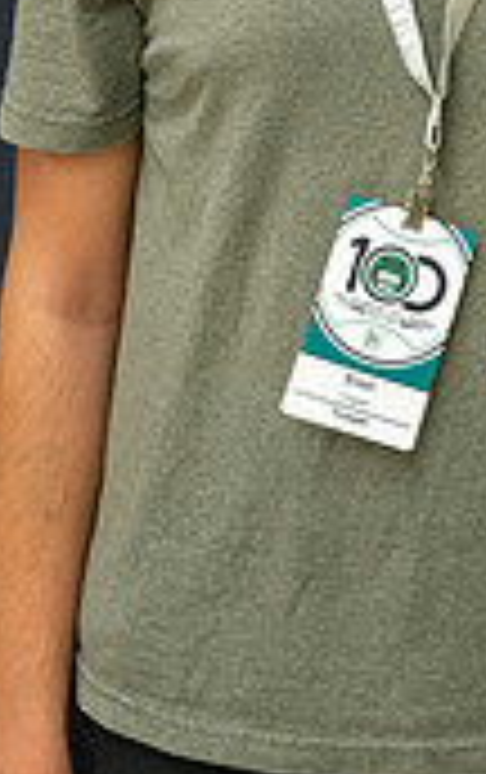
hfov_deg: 11.1
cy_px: -212
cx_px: 459
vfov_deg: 16.8
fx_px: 2471
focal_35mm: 117
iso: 1250
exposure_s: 1/60
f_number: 4
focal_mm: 44
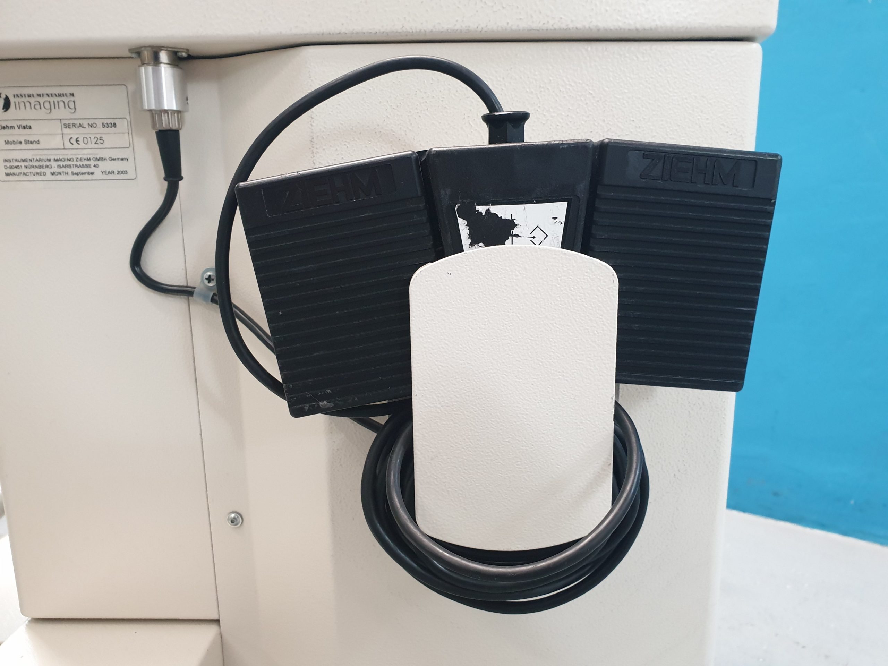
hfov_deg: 67.3
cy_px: 333
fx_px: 667
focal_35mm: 26
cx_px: 444
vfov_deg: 53.1
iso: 320
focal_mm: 4.3
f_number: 2.4
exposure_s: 1/50
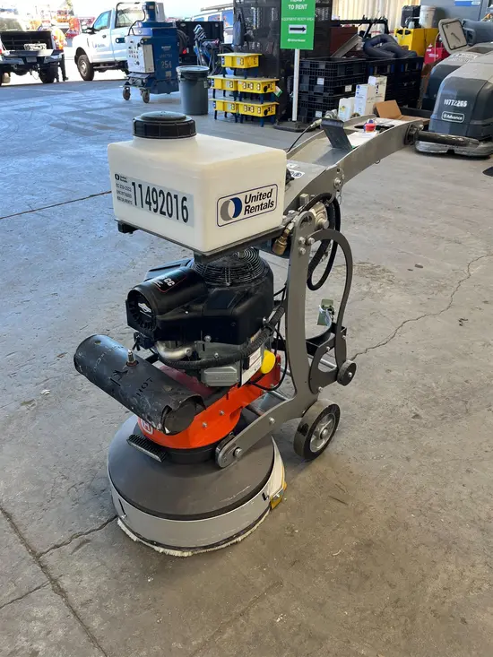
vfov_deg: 67.3
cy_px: 328
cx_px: 246
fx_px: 494
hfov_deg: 53.1
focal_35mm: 26
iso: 80
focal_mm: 5.1
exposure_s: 1/121
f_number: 1.6
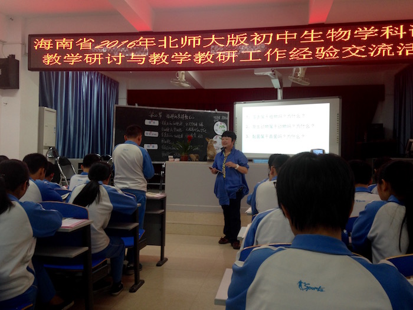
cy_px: 155
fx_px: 394
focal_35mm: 33
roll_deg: -1.4
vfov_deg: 42.9
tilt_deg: +1.0
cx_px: 206
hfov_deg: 55.4
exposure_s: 1/20
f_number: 2.4
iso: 64
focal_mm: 4.12
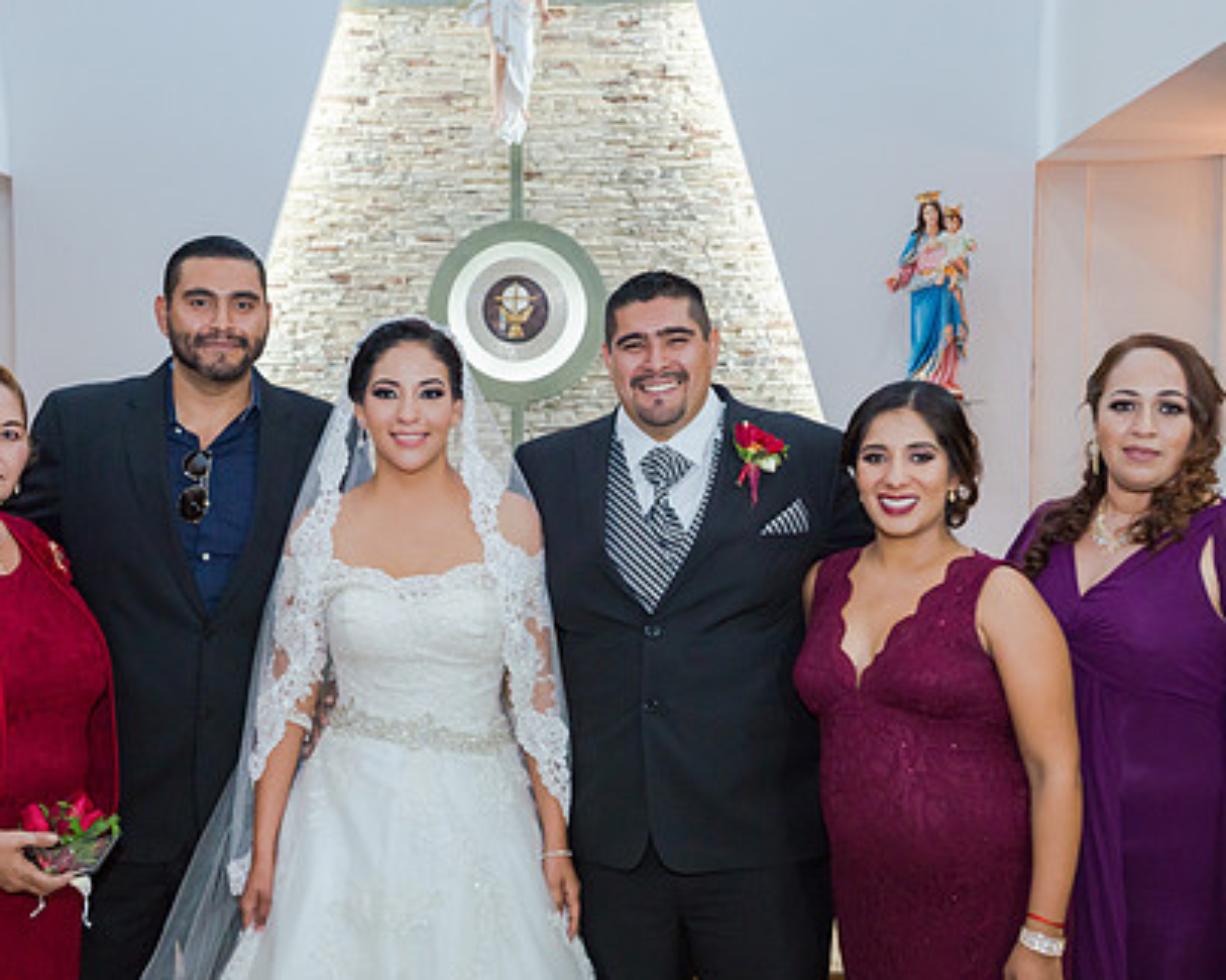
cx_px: 554
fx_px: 1560
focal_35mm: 43
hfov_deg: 42.9
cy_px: 555
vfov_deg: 34.8
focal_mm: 32
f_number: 3.5
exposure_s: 1/100
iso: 1600
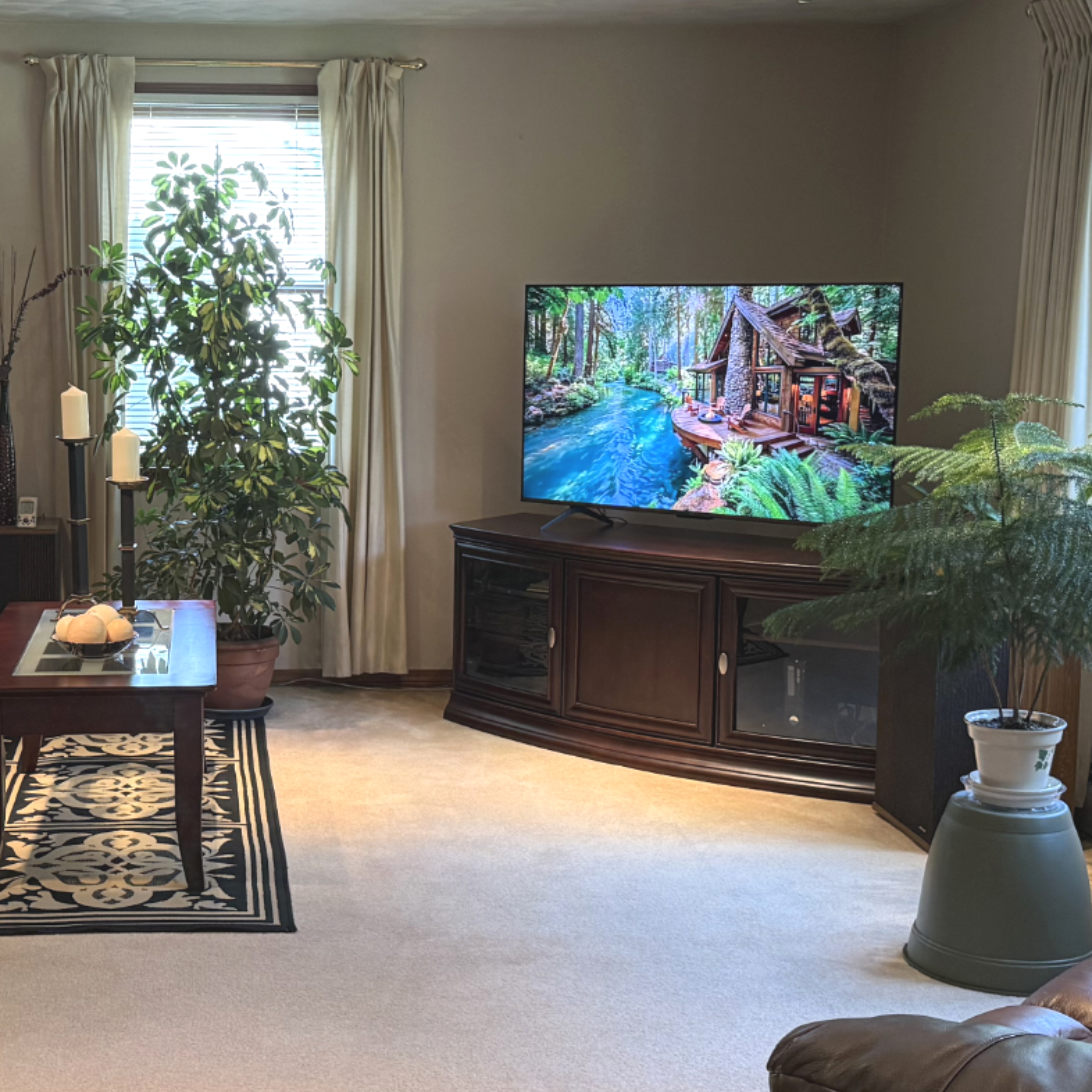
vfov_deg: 31.6
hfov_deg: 31.0
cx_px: 242
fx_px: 1927
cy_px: 520
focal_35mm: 54
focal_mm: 6.8
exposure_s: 1/120
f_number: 1.8
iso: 320
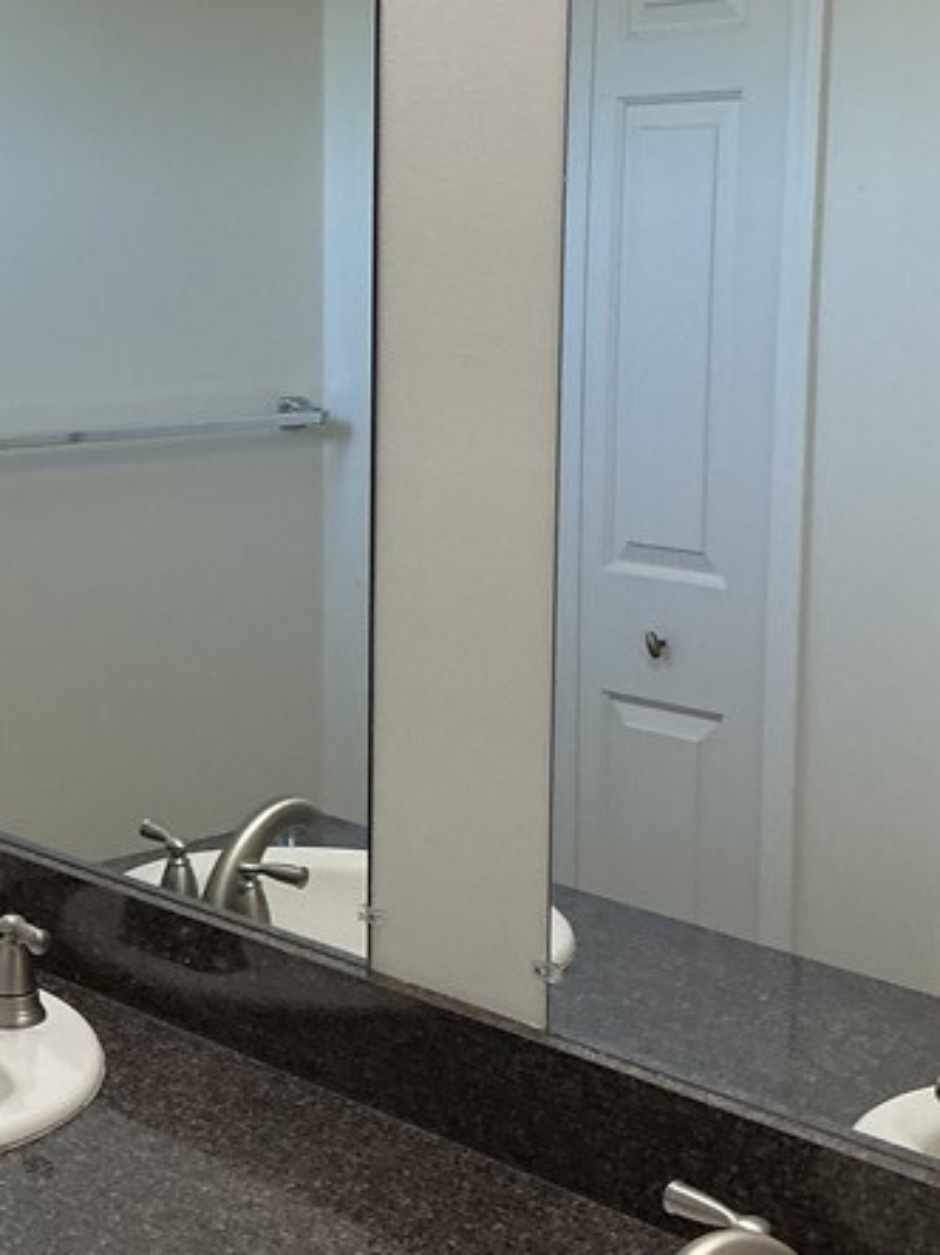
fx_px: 2427
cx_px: 309
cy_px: 612
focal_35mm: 67
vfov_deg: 29.0
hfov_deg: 21.8
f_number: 1.8
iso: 64
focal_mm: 3
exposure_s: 1/120
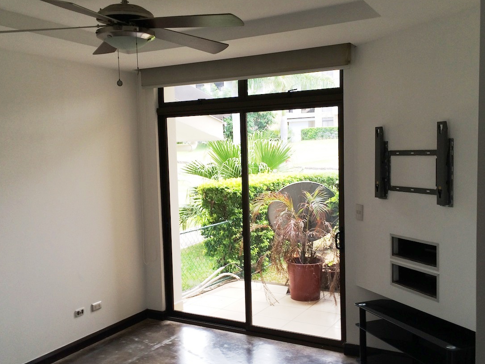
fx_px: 504
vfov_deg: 39.6
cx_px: 242
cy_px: 193
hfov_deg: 51.4
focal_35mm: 36
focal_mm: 4.12
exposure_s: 1/60
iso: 40
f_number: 2.2
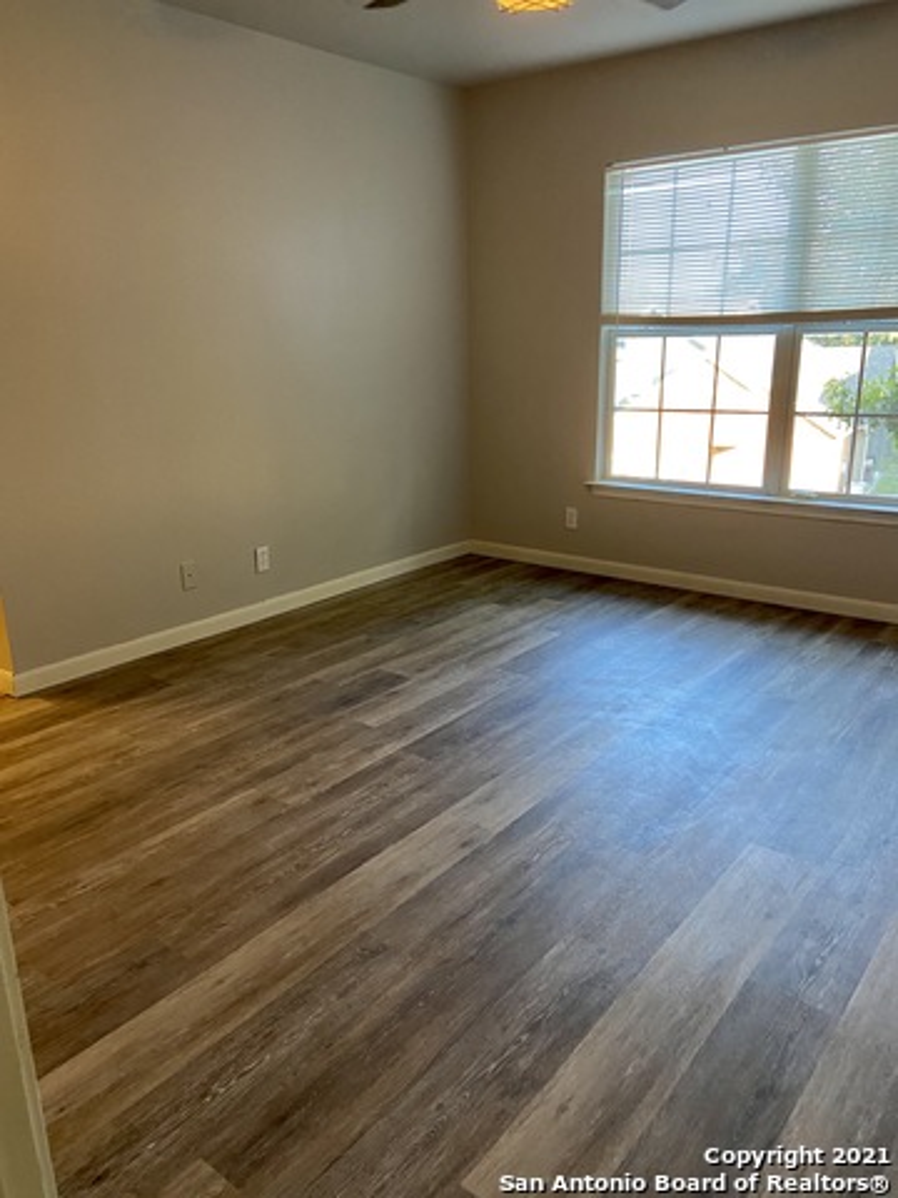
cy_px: 599
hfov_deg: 53.1
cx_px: 449
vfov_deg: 67.3
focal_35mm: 26
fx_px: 899
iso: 200
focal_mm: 4.25
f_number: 1.8
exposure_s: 1/60
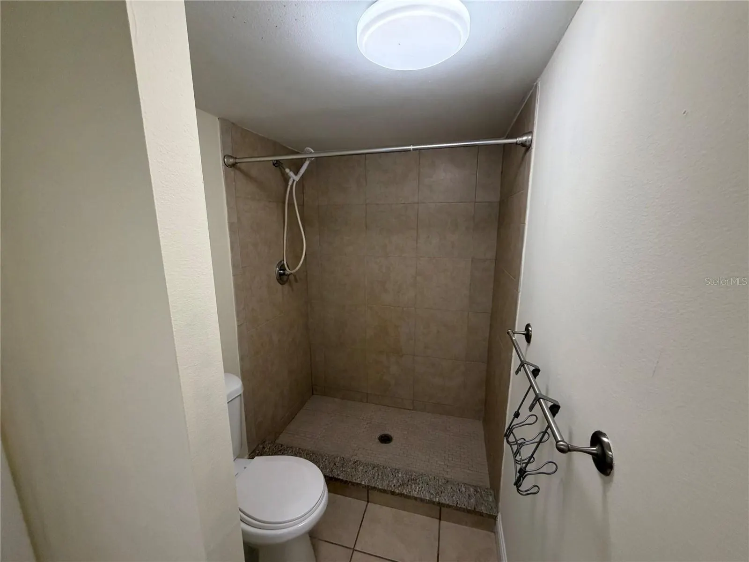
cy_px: 281
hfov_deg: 102.1
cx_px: 374
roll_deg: -0.7
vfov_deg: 85.7
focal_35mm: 14
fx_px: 303
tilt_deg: -8.5
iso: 200
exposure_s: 1/120
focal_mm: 2.22
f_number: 2.2
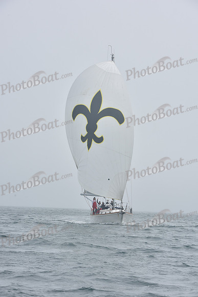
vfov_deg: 16.8
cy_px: 148
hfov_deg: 11.2
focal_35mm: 122
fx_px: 1006
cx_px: 99
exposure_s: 1/800
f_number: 13
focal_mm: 122
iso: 250
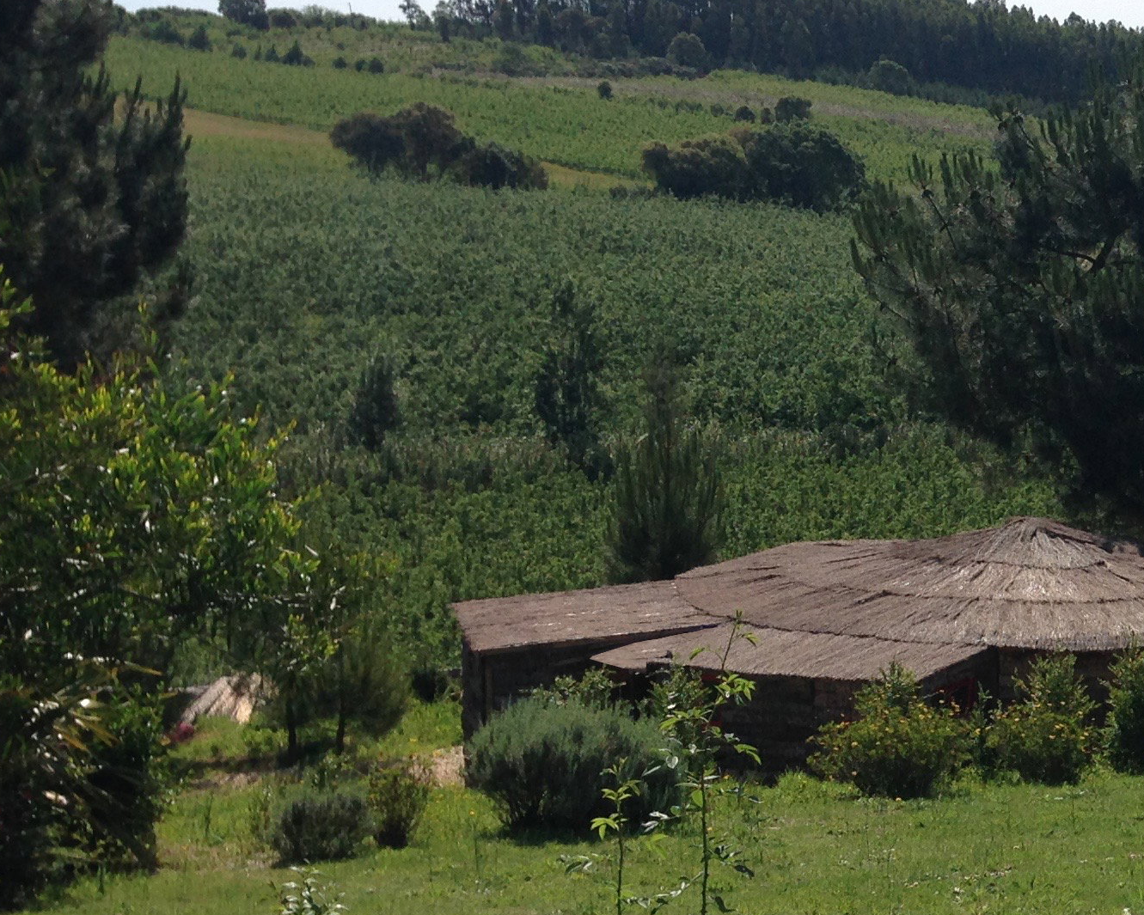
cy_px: 508
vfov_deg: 19.4
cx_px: 1390
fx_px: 2675
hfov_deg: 22.2
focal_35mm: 79
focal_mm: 4.12
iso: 50
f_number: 2.4
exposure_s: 1/2169
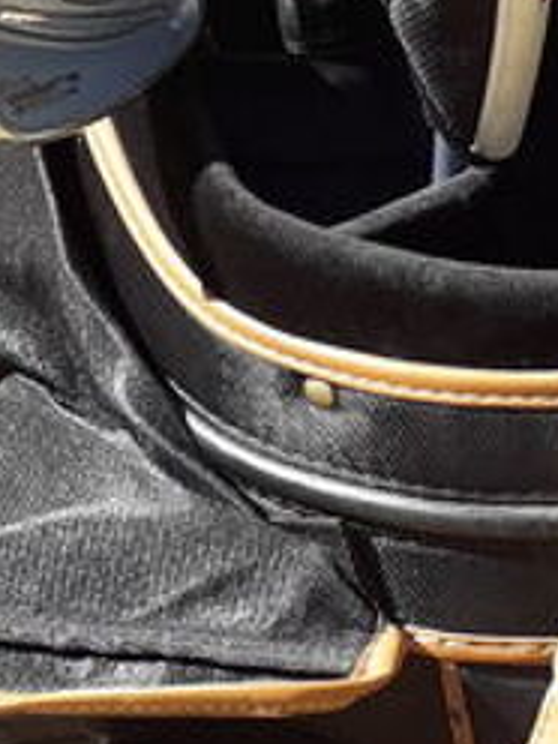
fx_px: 3116
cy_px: 338
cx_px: 438
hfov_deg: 10.2
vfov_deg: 13.6
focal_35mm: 145
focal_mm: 3.6
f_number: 1.9
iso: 40
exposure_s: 1/596
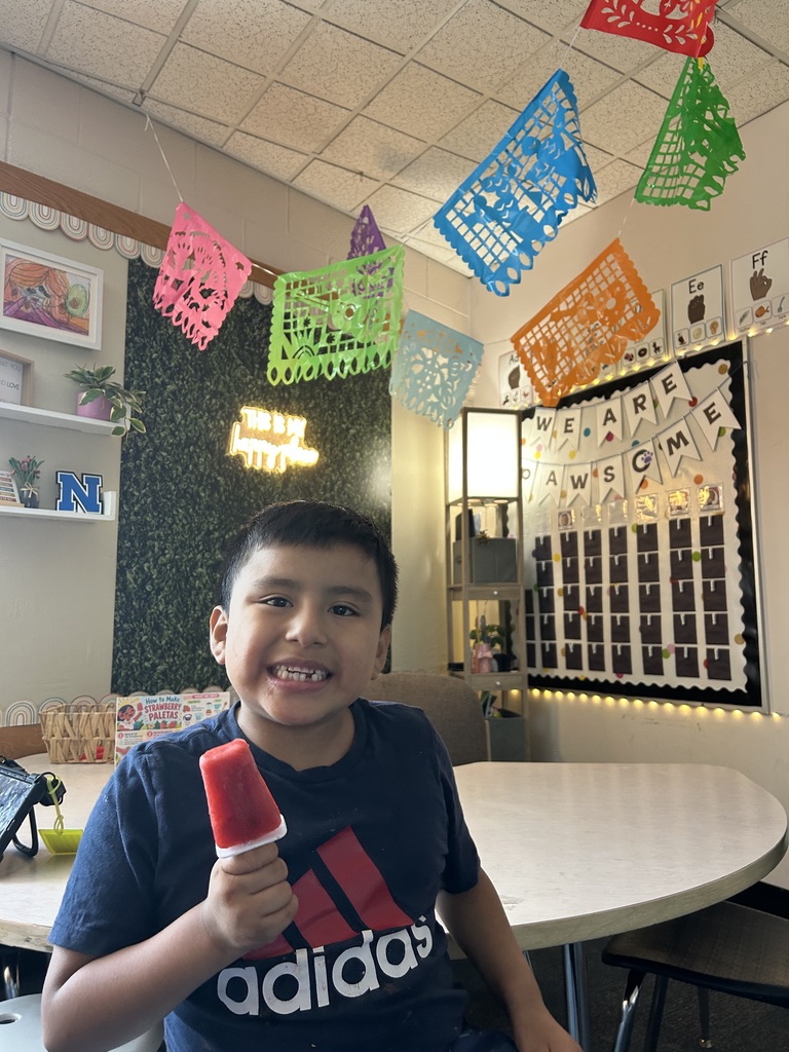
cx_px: 394
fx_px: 790
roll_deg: -0.2
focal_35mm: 26
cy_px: 526
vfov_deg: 67.3
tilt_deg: +6.5
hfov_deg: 53.1
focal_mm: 5.7
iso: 125
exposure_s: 1/60
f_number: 1.5
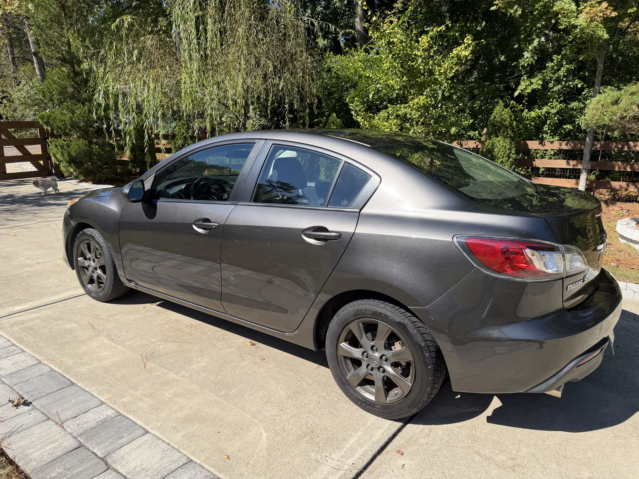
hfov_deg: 71.6
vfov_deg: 56.8
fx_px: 443
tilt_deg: -15.3
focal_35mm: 24
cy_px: 240
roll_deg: -0.3
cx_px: 320
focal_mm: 6.76
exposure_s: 1/3145
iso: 80
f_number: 1.78
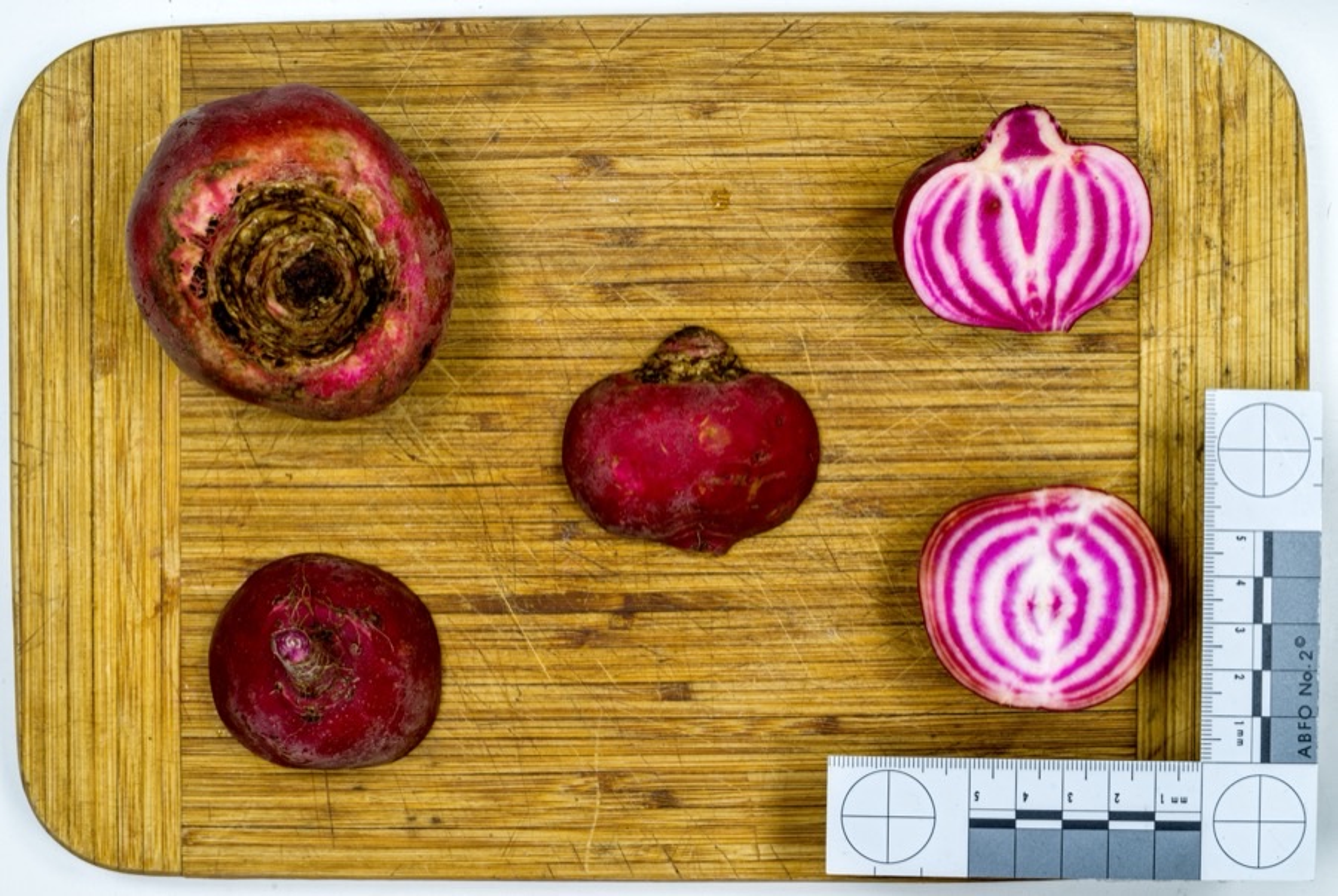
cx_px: 669
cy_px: 448
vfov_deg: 27.1
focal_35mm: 50
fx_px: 1861
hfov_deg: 39.5
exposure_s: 1/6
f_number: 18
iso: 250
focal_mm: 50
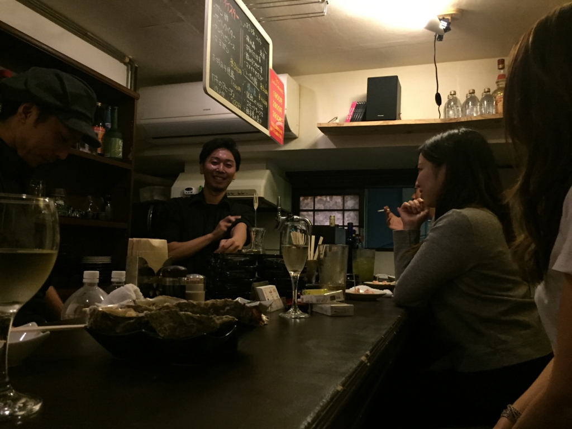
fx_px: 479
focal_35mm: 29
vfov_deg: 48.2
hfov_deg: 61.7
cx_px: 286
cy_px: 214
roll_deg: -1.8
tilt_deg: +3.5
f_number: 2.2
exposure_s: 1/15
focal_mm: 4.15
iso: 400
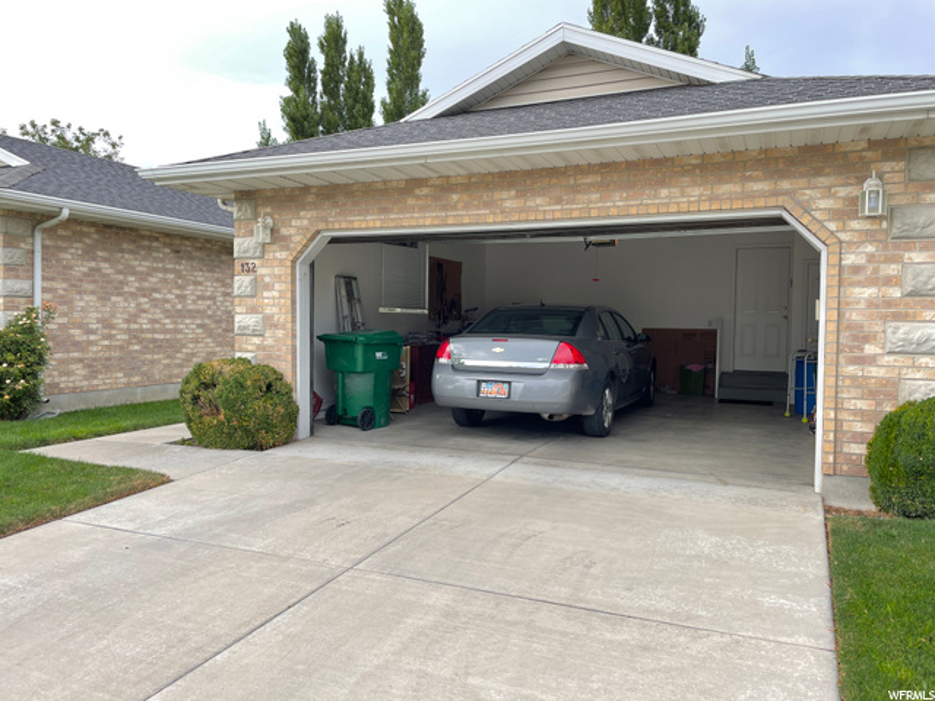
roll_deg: -0.5
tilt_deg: -2.0
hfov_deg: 67.3
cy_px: 350
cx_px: 468
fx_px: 702
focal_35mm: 26
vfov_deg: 53.1
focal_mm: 4.2
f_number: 1.6
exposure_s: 1/121
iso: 32
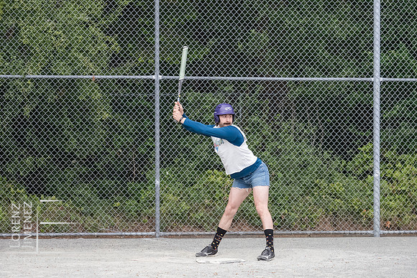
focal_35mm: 209
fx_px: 2422
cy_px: 139
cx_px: 196
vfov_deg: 6.6
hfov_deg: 9.8
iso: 3200
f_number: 3.2
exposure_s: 1/1600
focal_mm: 95
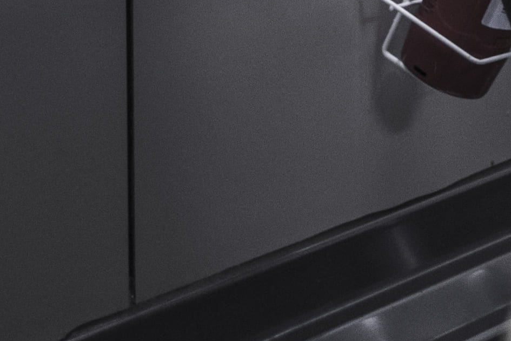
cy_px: -370
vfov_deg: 5.8
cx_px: 538
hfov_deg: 8.8
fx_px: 3279
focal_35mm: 231
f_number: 5
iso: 800
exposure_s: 1/60
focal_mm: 32
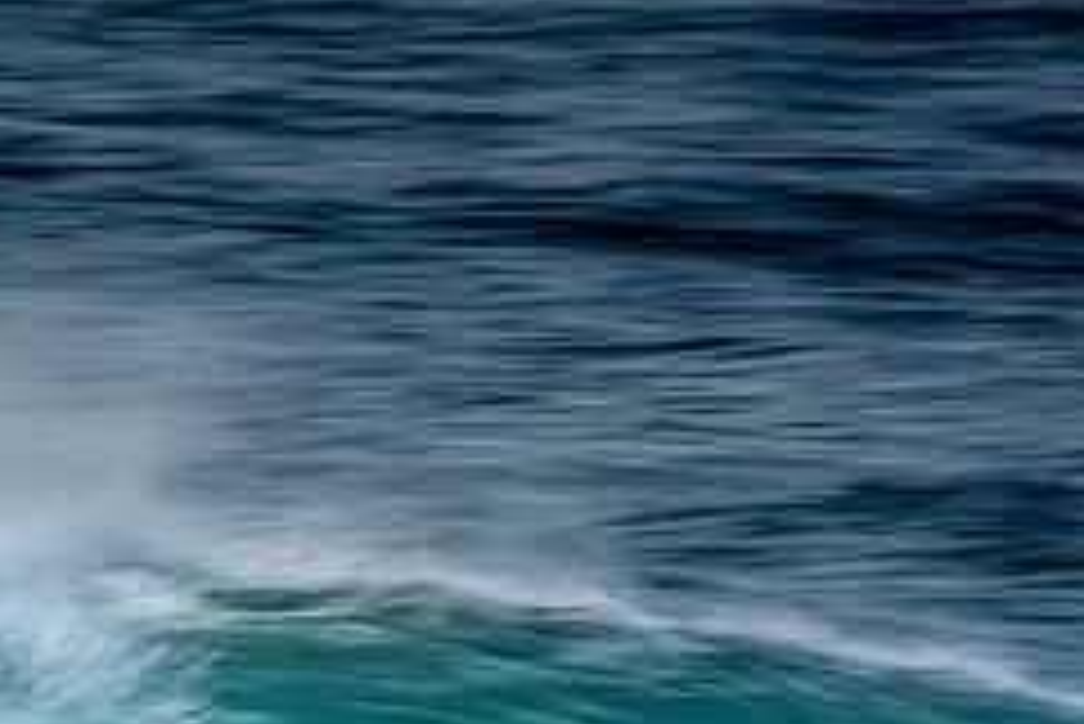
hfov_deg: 1.1
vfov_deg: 0.8
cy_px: 821
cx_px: -175
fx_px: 54471
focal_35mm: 1808
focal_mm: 500
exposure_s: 1/20
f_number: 14
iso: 100
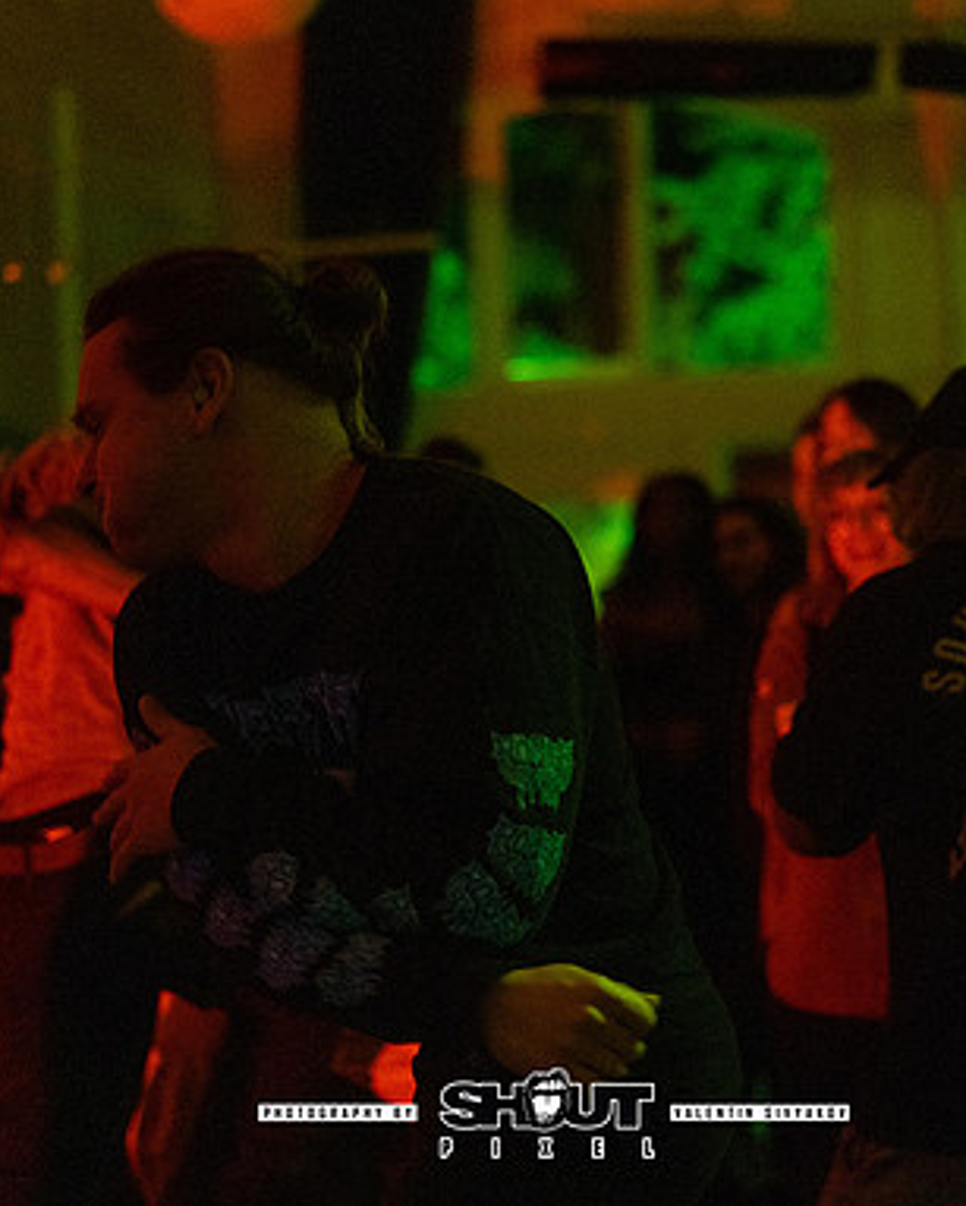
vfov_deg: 26.7
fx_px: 2534
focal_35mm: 71
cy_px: 603
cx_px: 554
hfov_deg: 21.6
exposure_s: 1/200
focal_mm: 50
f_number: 1.8
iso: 4000
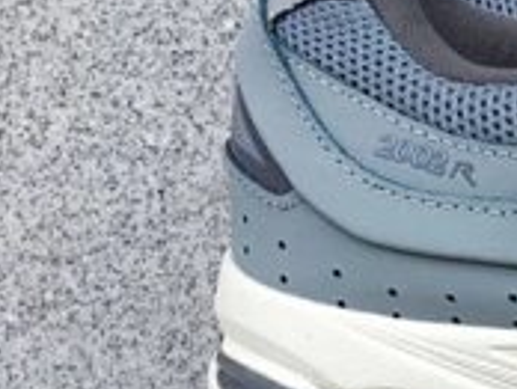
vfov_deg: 12.8
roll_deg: -0.7
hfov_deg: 15.5
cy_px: 428
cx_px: 838
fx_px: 1705
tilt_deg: -19.2
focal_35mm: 114
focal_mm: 3.3
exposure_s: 1/431
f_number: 2.4
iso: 25
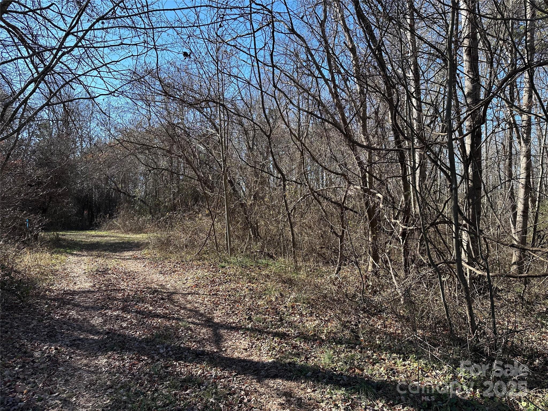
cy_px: 206
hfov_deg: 71.6
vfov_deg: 56.8
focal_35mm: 24
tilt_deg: +0.5
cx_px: 274
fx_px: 380
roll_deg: +0.9
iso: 80
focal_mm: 6.86
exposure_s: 1/1131
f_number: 1.78
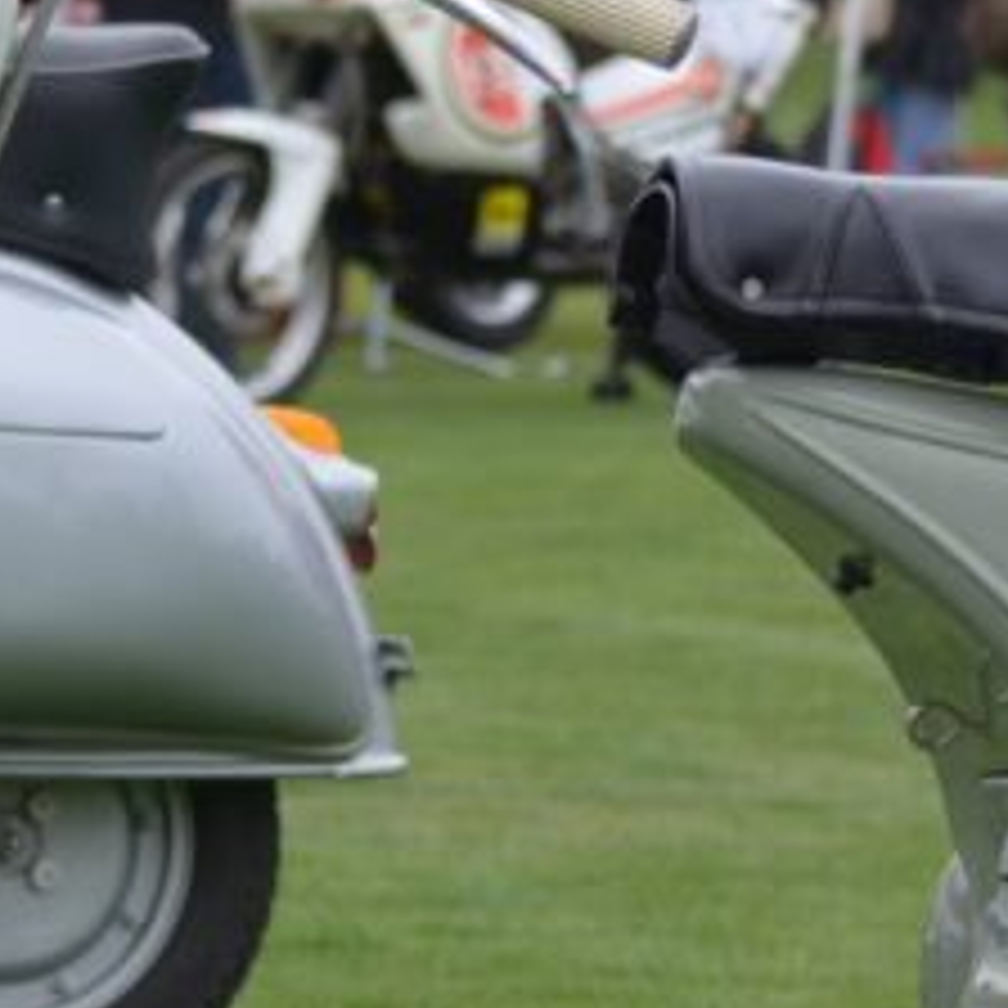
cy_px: 576
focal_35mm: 320
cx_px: 198
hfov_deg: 5.5
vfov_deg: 5.5
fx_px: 10540
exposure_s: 1/800
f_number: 4.5
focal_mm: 55
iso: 200
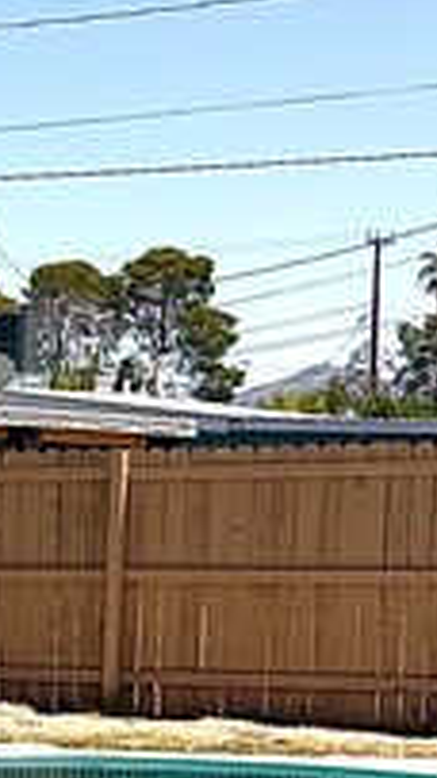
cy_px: 759
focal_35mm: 132
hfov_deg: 8.6
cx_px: -514
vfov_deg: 16.0
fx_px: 2723
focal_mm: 6.86
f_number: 1.78
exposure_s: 1/8197
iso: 80
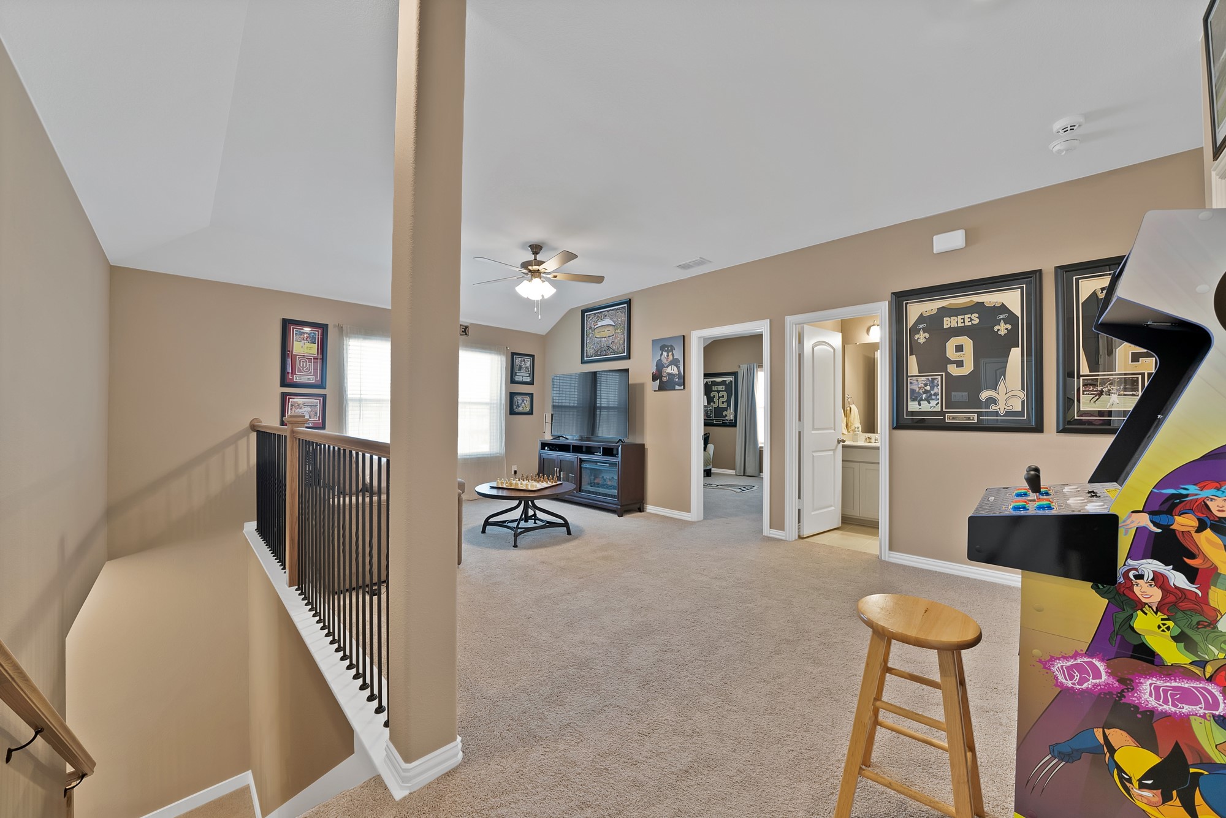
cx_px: 613
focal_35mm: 12
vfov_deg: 90.1
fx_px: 409
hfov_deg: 112.6
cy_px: 409
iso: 640
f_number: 9
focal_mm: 12
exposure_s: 1/1.67
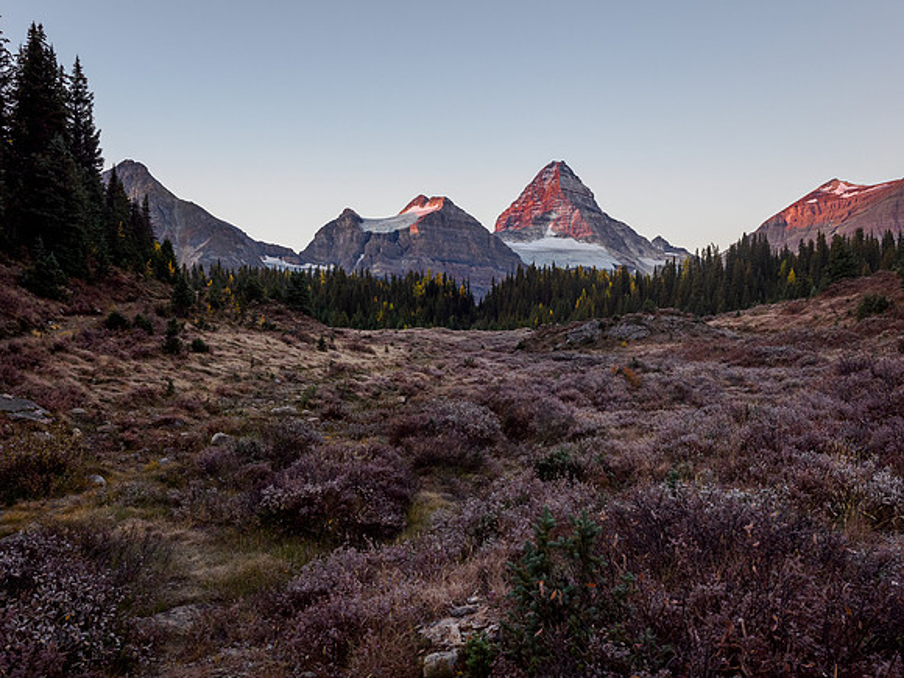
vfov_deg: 46.8
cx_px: 452
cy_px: 339
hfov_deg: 60.0
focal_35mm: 30
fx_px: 783
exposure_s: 1/60
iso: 500
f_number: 5.6
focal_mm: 15
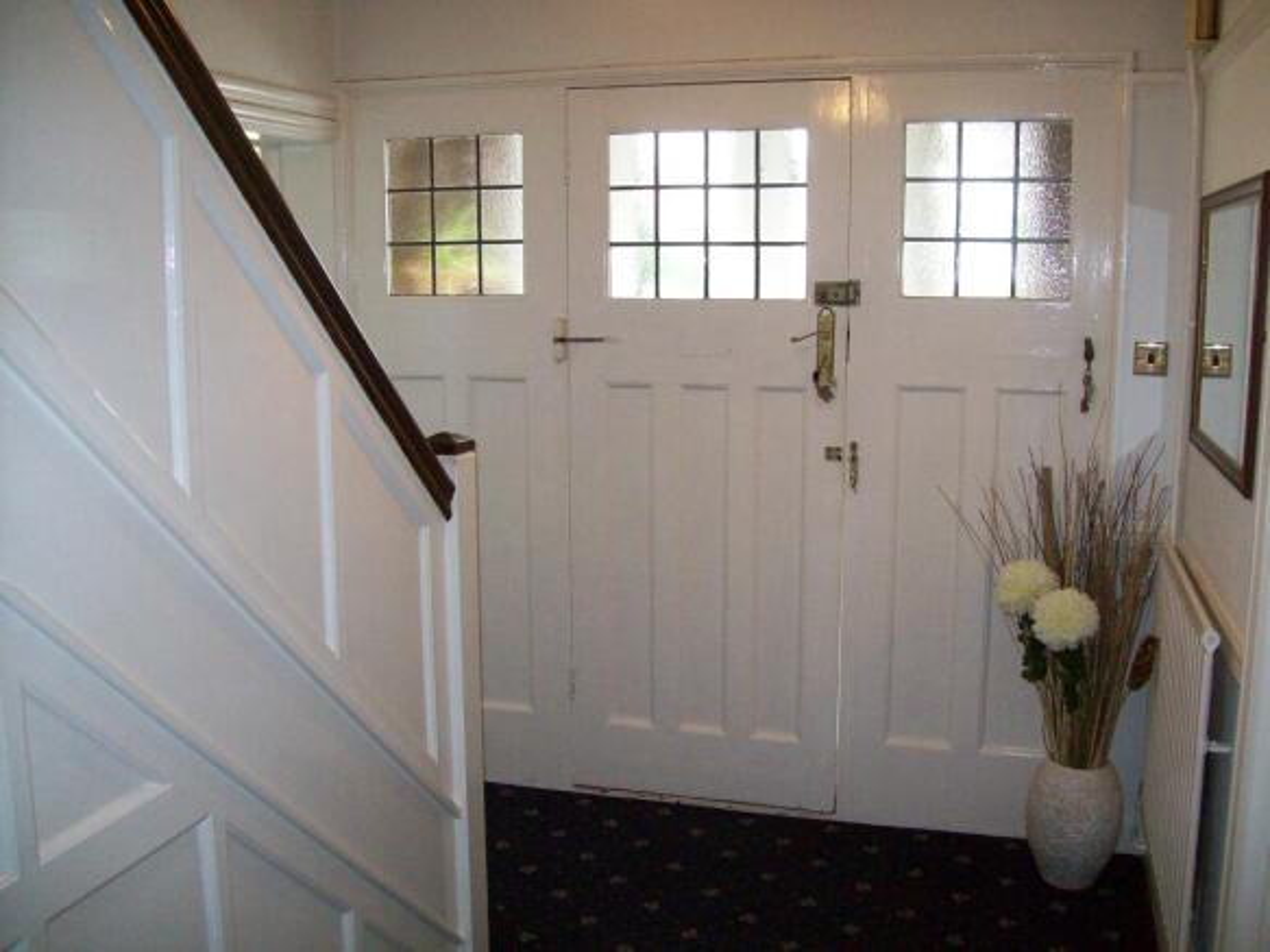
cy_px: 476
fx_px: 1321
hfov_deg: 51.4
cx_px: 635
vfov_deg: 39.6
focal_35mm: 36
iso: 200
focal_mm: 6
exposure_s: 1/64
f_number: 2.7
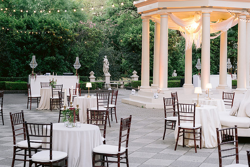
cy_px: 75
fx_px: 415
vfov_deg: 22.7
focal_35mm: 60
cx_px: 138
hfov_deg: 33.5
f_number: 4.5
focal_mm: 50
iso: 800
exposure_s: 1/100
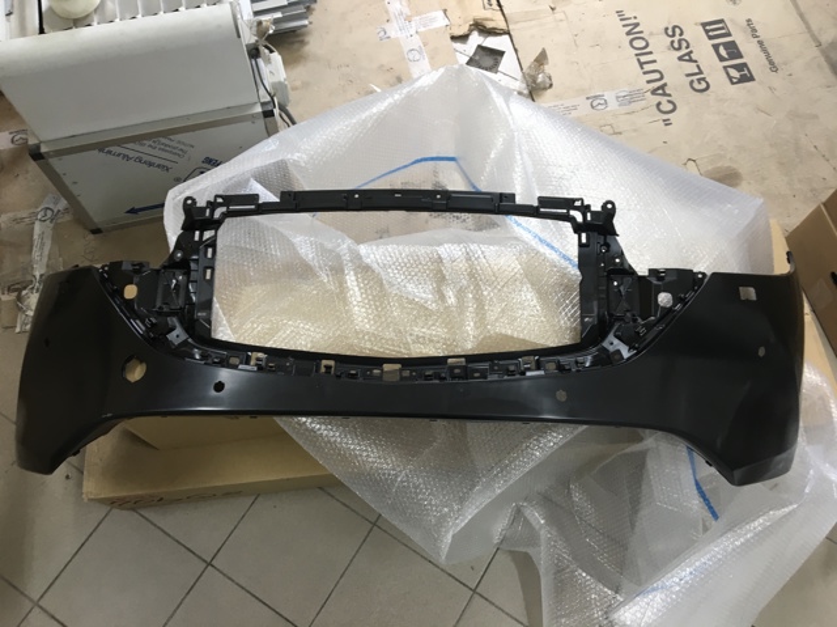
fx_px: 701
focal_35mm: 29
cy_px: 314
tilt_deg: -64.6
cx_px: 418
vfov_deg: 48.2
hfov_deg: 61.7
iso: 64
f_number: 2.2
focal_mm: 4.15
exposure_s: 1/33
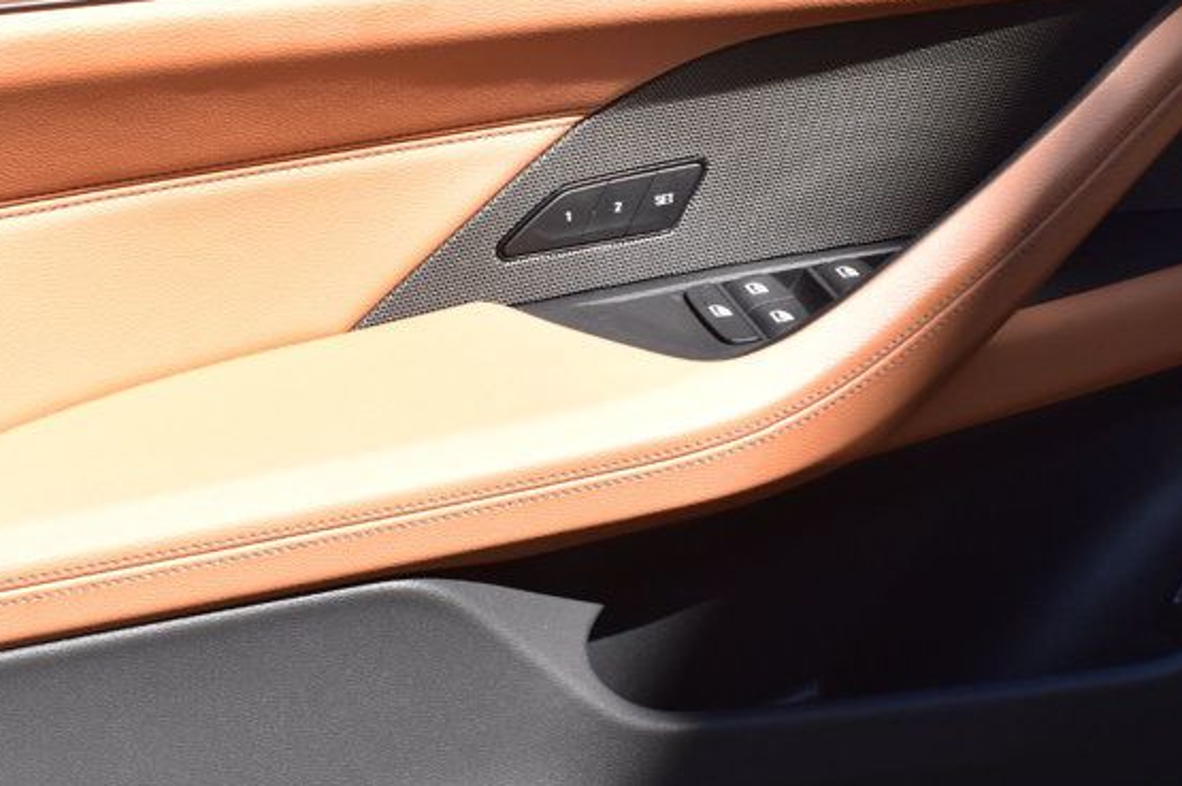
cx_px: 769
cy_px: 411
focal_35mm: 72
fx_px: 2362
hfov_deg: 28.0
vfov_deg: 18.9
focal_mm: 26
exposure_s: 1/200
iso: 400
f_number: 10
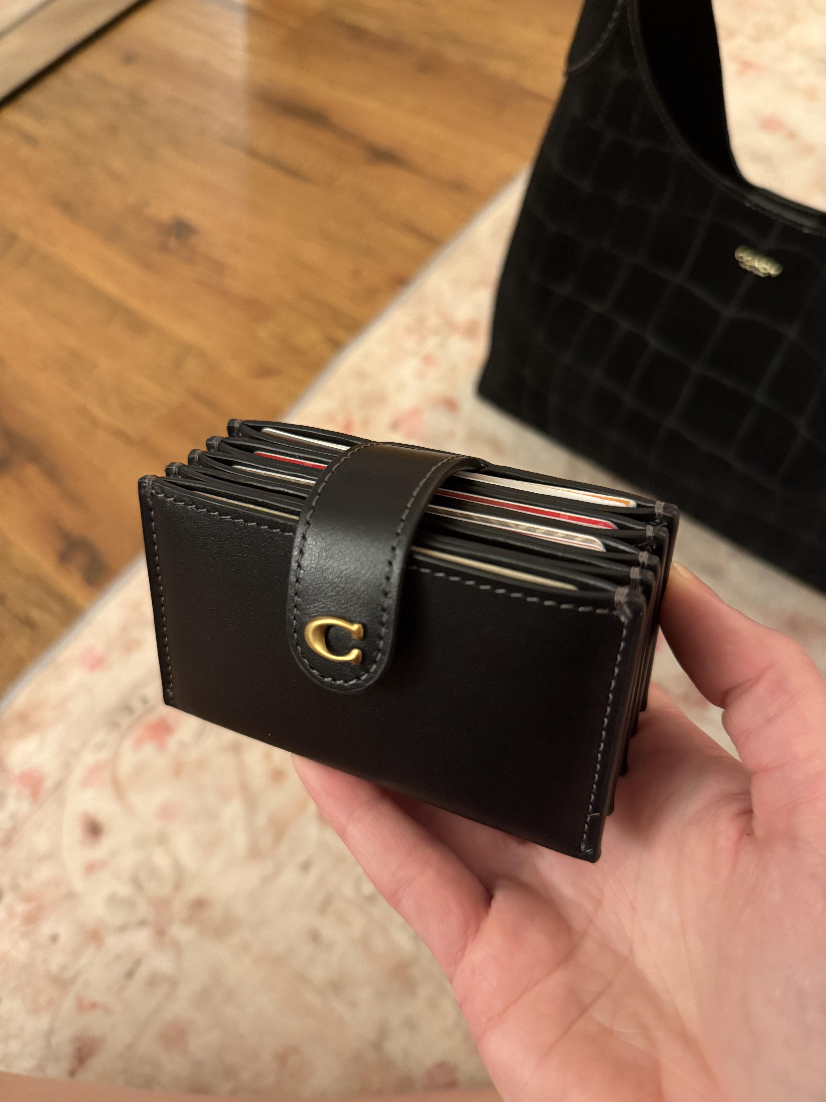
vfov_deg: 71.6
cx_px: 413
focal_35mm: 24
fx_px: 764
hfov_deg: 56.8
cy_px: 551
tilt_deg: -61.3
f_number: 1.78
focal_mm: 6.76
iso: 800
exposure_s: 1/30
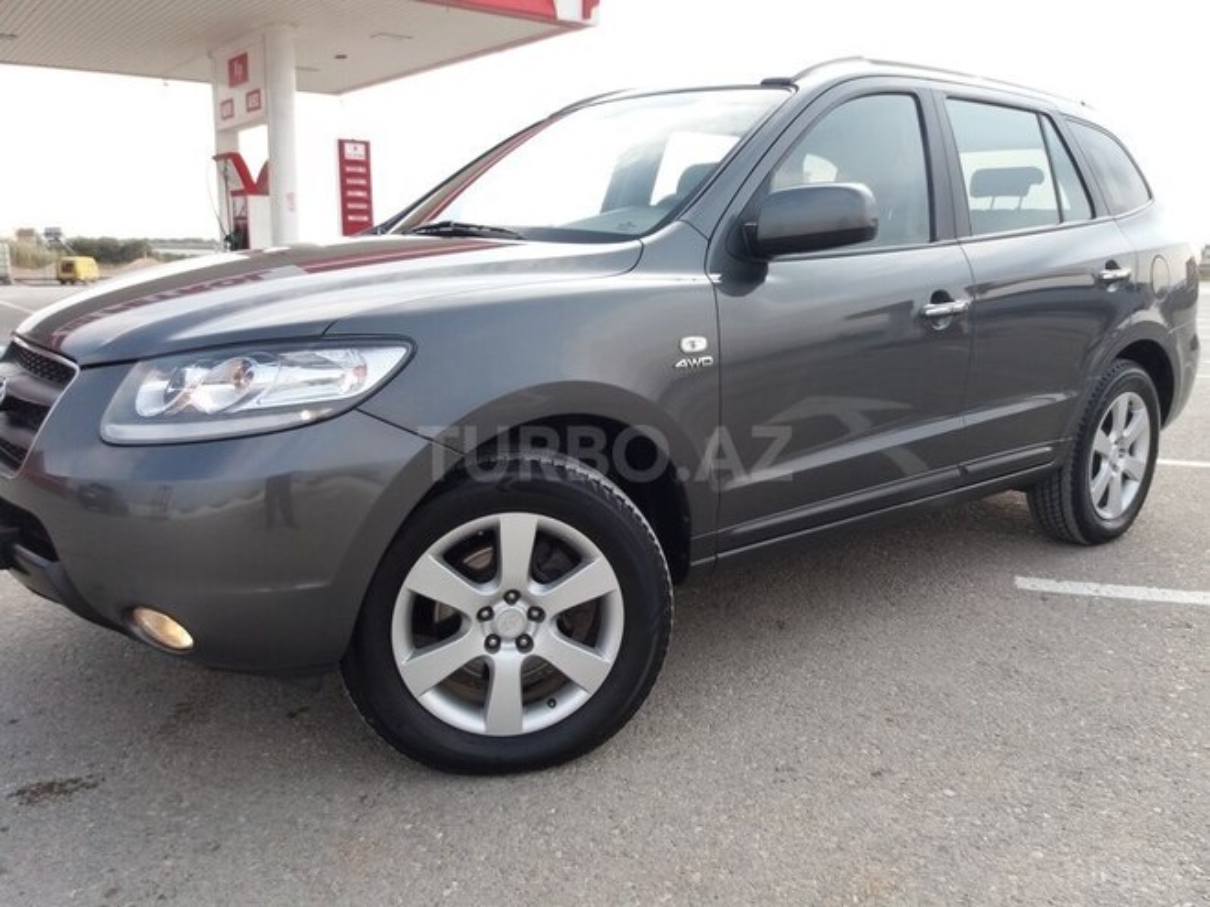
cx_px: 605
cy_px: 454
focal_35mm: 28
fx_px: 979
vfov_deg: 49.7
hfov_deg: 63.4
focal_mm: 3.7
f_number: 1.9
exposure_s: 1/532
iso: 64
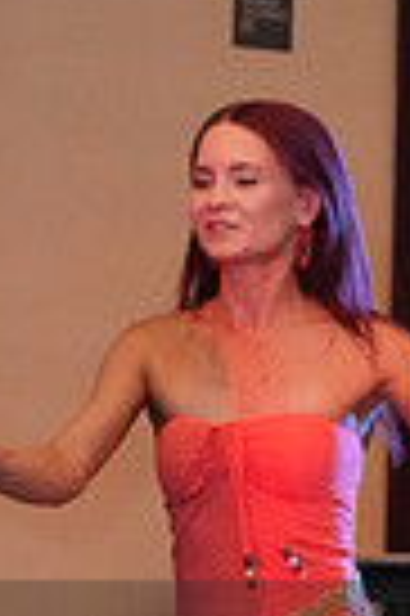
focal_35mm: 318
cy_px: 733
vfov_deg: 6.4
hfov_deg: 4.3
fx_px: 5446
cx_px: -34
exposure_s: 1/400
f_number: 4
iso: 12800
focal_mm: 50
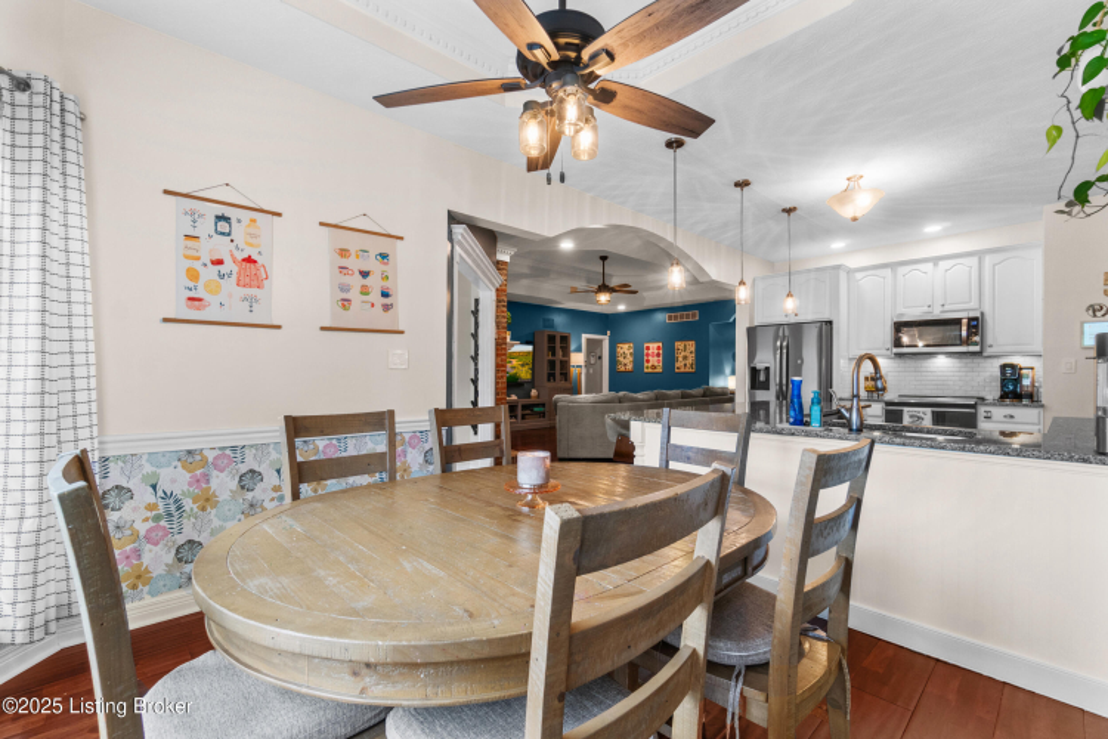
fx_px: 462
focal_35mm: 15
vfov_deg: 77.3
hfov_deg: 100.4
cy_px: 370
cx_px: 554
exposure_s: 1/4
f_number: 8
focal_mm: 10
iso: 400
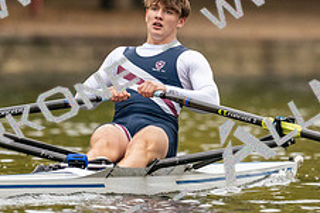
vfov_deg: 1.3
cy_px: 53
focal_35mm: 1028
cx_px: 98
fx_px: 9143
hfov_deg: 2.0
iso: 2200
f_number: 4.5
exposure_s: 1/2500
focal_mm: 400
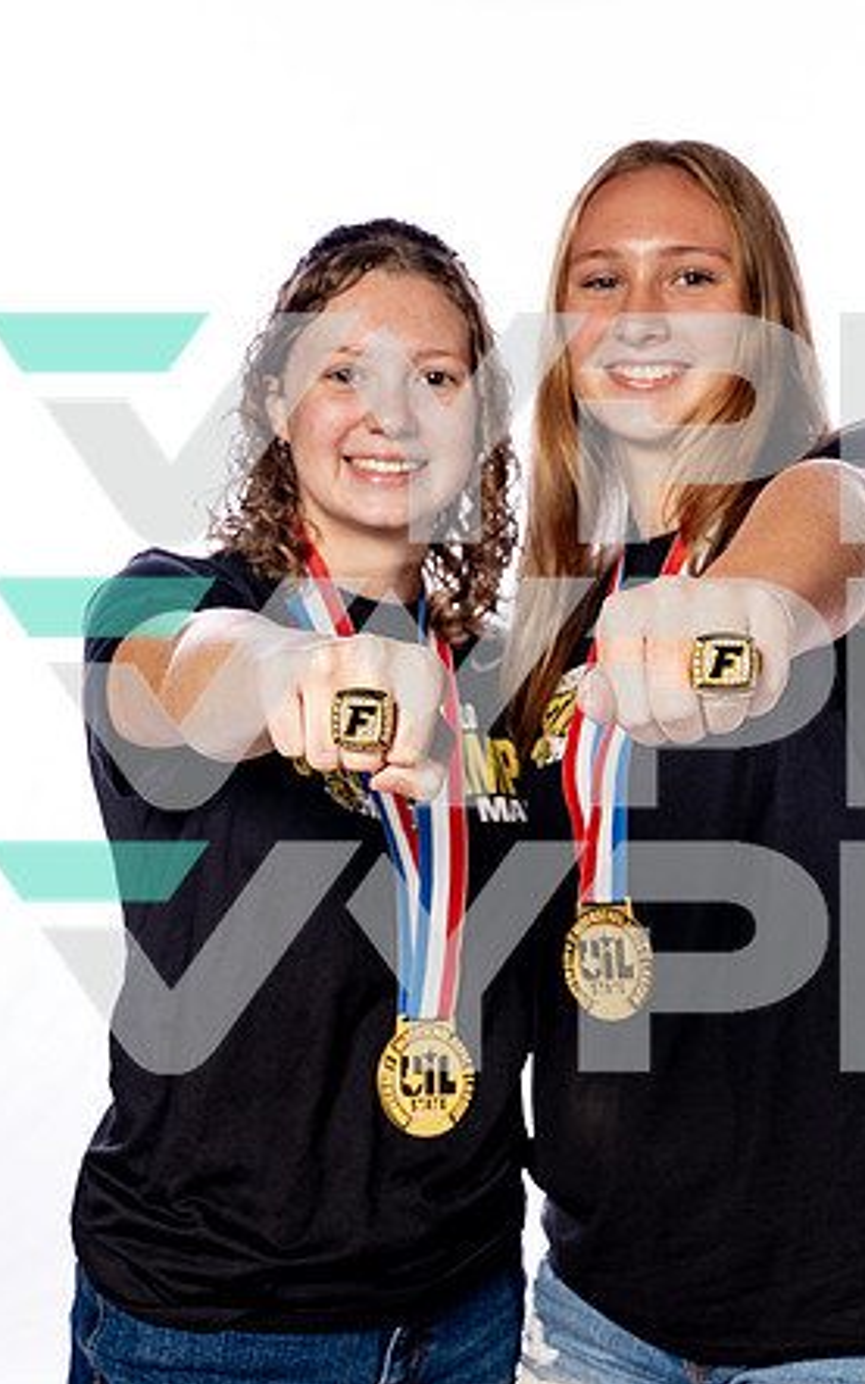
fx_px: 2225
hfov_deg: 22.0
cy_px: 694
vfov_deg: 34.5
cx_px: 497
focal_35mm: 59
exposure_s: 1/250
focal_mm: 38
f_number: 7.1
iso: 250
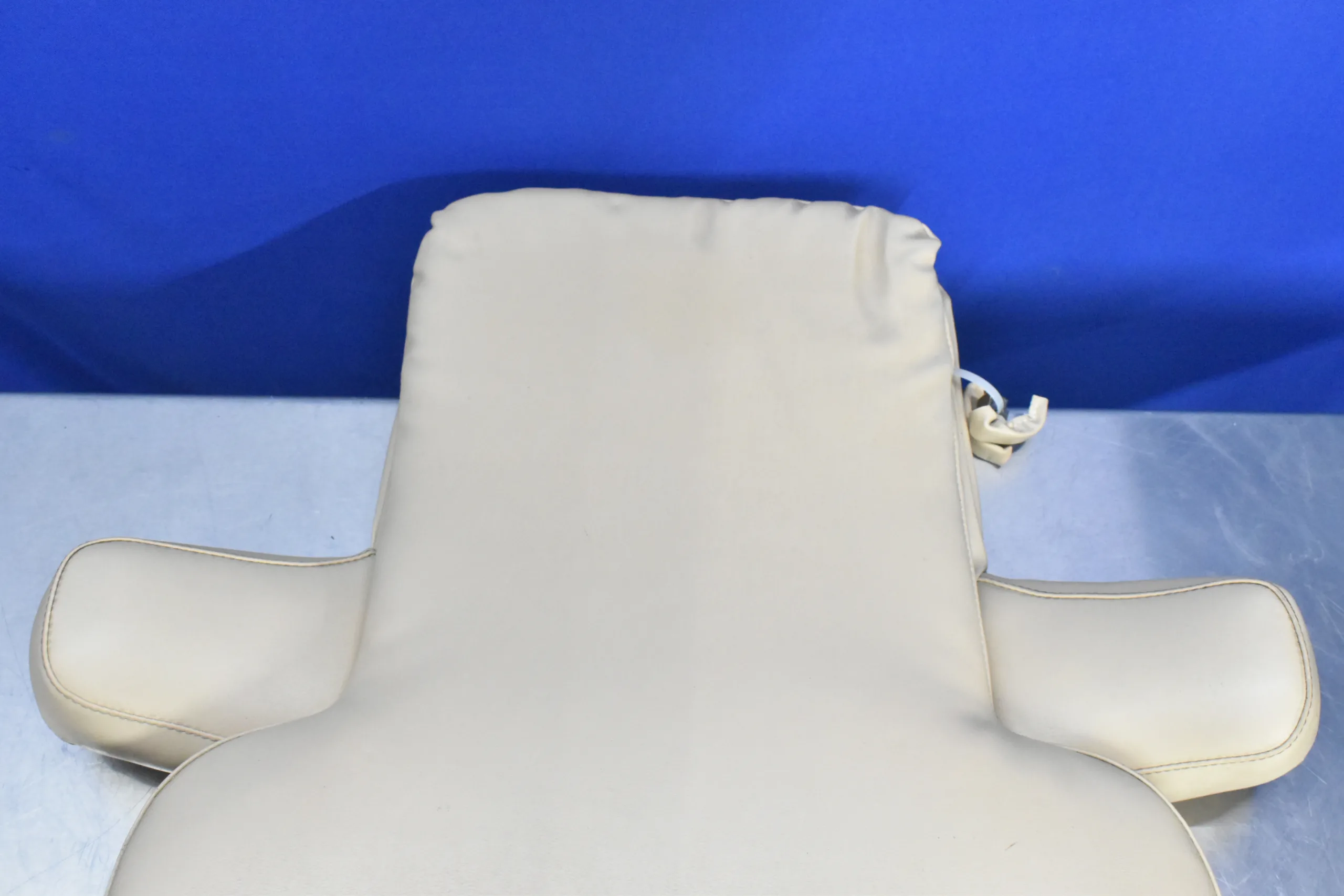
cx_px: 672
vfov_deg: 29.0
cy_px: 448
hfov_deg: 42.3
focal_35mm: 46
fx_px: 1736
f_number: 8
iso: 6400
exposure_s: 1/100
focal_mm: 31
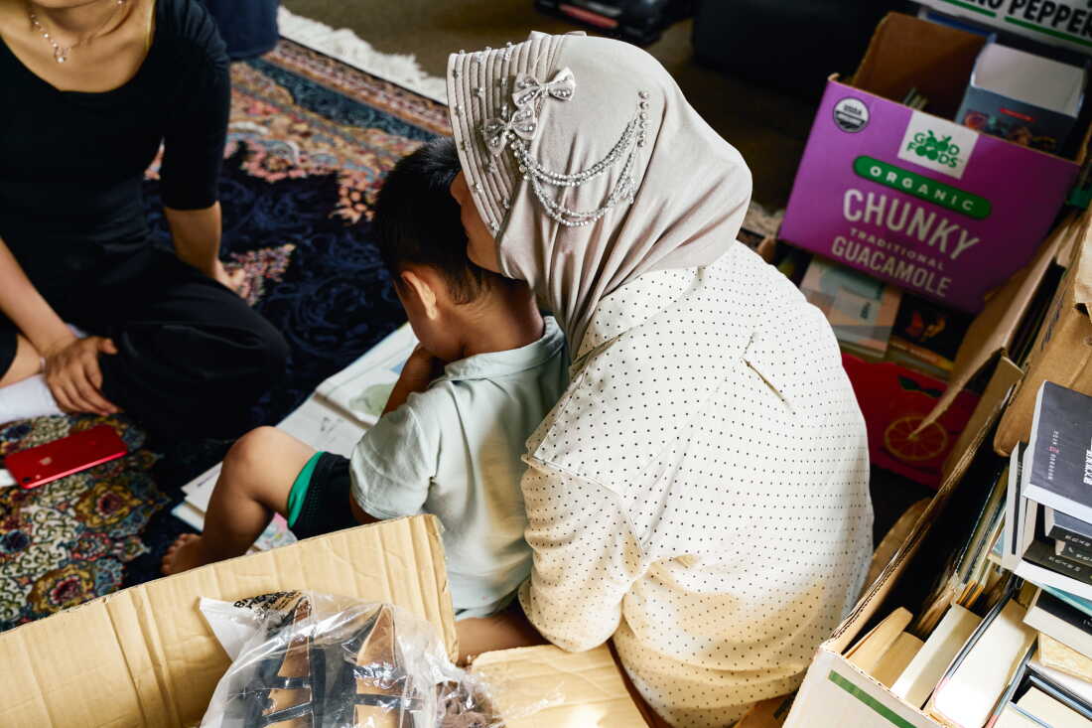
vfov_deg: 37.2
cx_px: 546
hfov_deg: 53.5
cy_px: 364
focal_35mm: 36
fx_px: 1083
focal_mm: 35.7
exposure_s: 1/100
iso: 1000
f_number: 4.5
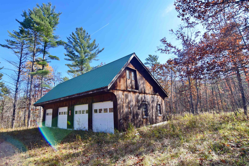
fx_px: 114
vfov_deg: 72.0
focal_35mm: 16
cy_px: 83
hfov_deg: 95.0
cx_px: 124
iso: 400
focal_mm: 11
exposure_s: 1/320
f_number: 10
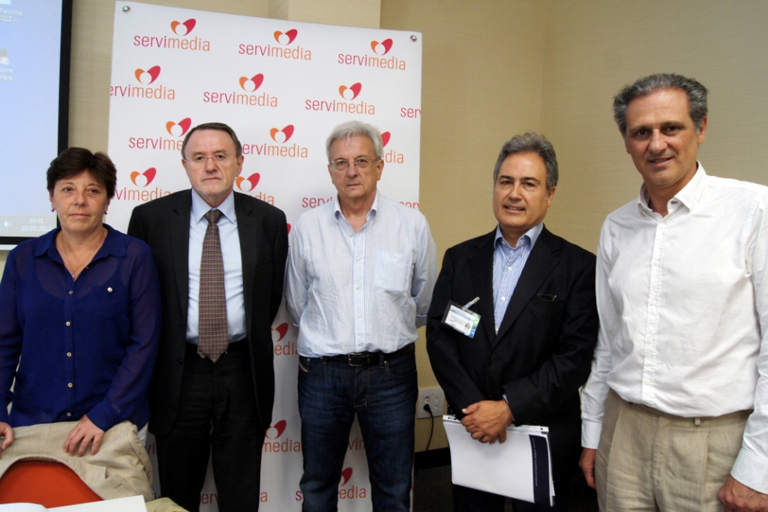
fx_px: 576
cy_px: 256
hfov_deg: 67.4
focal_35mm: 27
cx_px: 384
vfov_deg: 47.9
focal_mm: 18
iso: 800
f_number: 7.1
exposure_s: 1/60
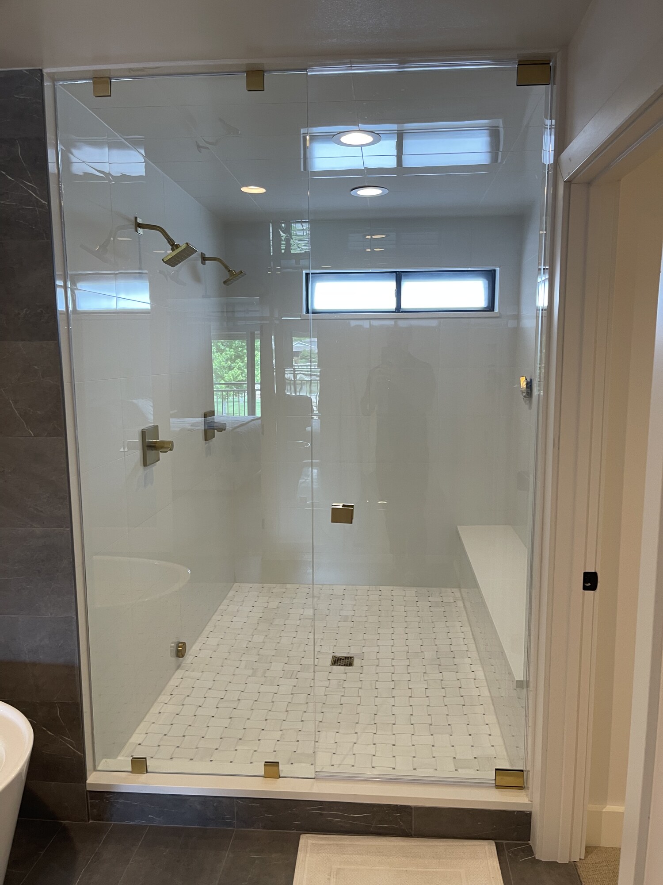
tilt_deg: -6.7
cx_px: 332
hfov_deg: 54.9
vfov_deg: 69.4
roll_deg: +0.4
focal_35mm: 25
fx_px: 638
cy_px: 442
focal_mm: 5.1
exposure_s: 1/60
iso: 80
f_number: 1.6
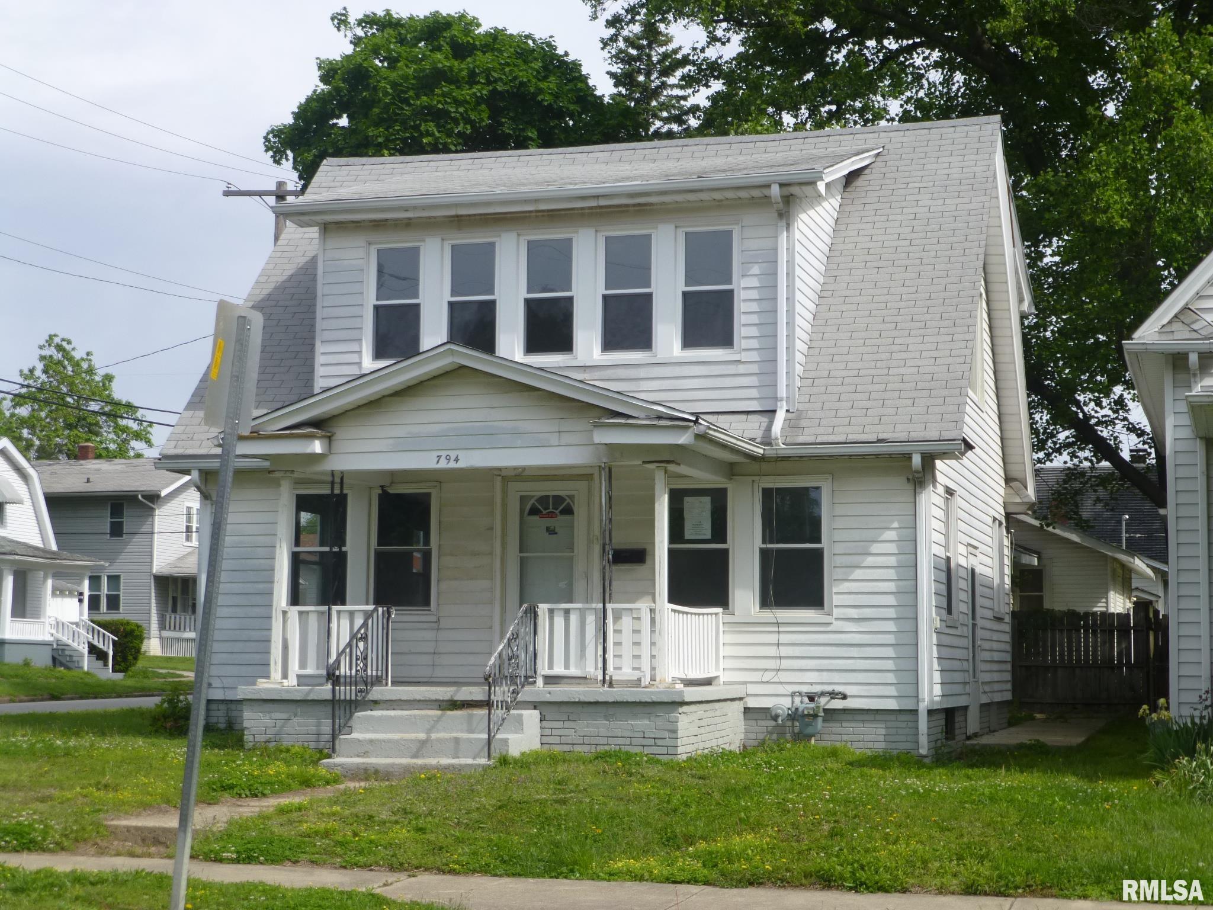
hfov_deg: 33.2
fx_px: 2032
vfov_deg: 25.2
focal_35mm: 58
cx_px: 606
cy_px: 455
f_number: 4.7
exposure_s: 1/640
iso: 100
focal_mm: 10.3
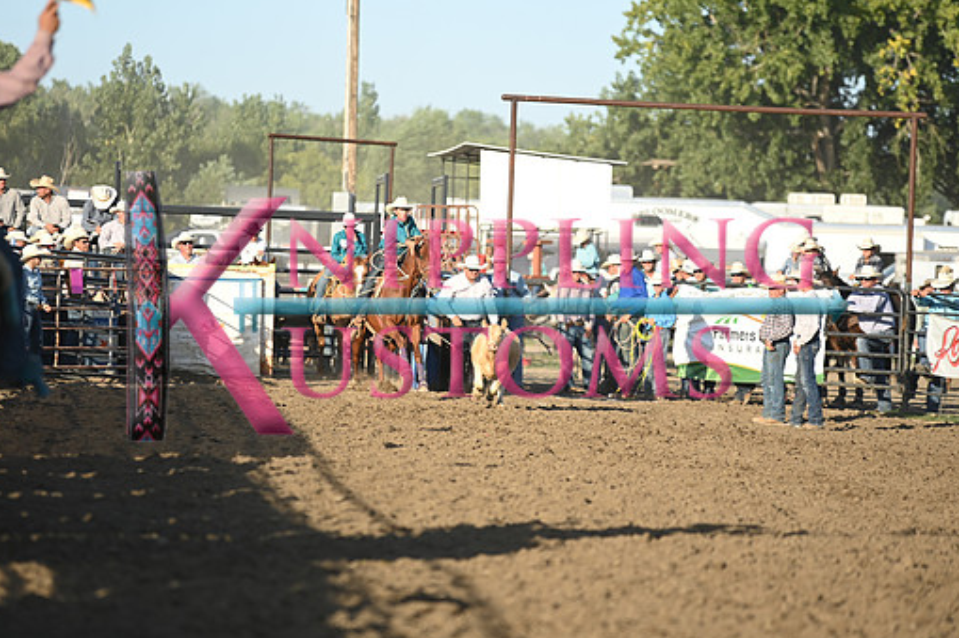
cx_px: 475
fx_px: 6071
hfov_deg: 9.0
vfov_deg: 6.0
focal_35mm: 228
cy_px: 304
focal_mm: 200
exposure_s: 1/500
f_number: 2.8
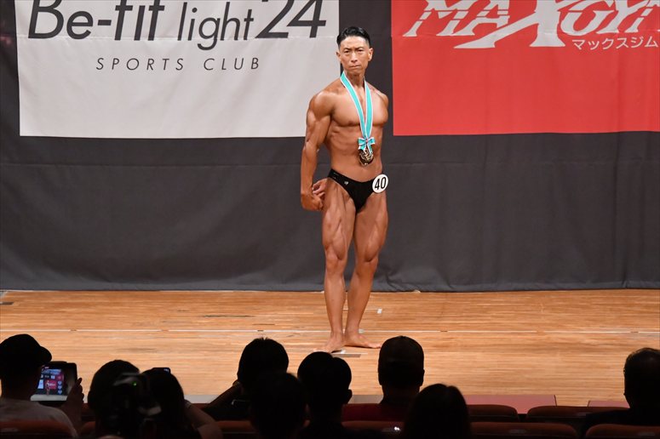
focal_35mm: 225
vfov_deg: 6.1
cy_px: 220
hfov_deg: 9.2
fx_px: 4123
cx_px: 330
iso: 8000
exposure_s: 1/400
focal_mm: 150
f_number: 5.6
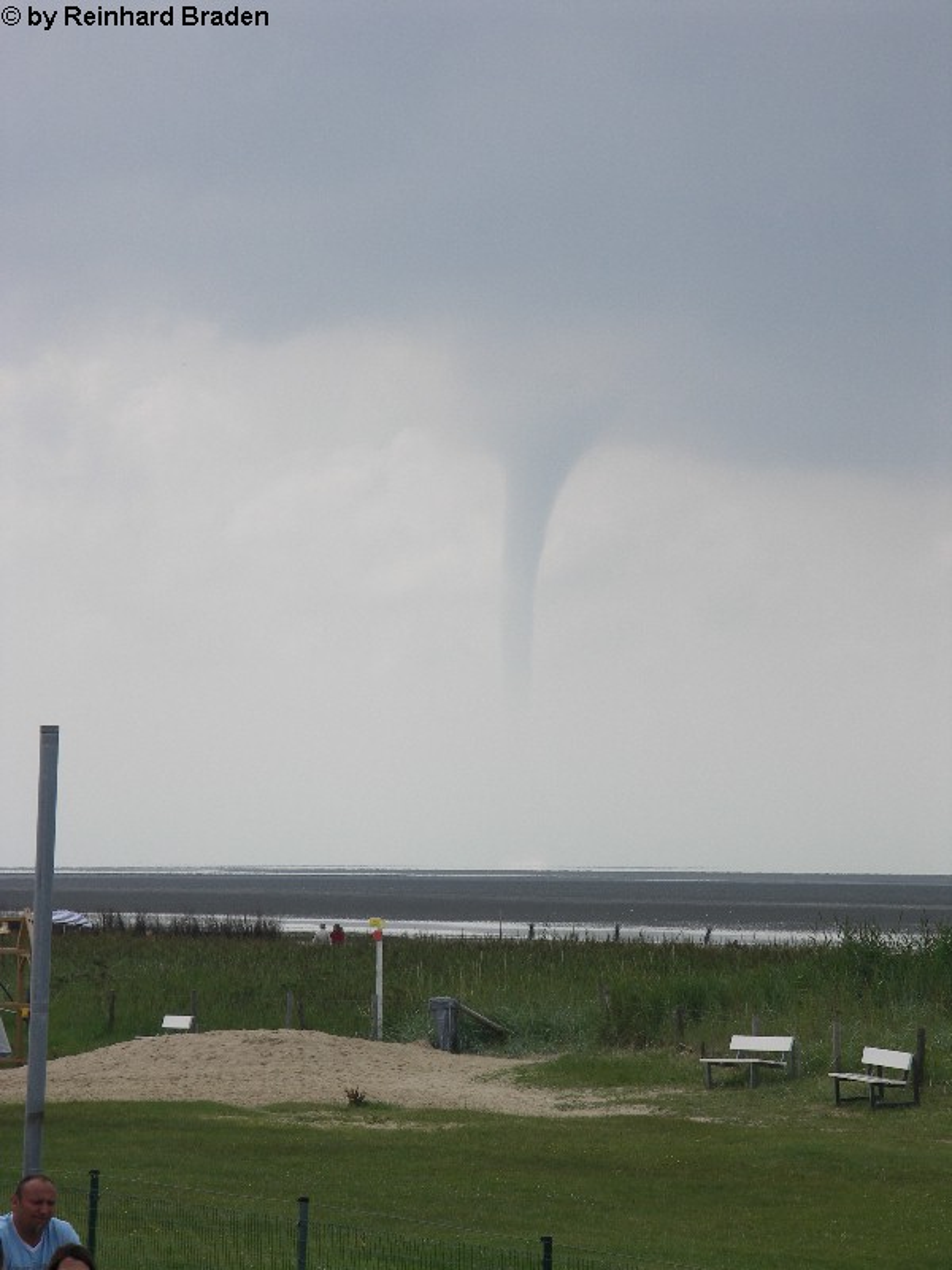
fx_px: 7334
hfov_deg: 7.4
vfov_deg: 9.9
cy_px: 635
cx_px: 476
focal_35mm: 200
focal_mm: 50.8
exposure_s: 1/400
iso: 50
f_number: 5
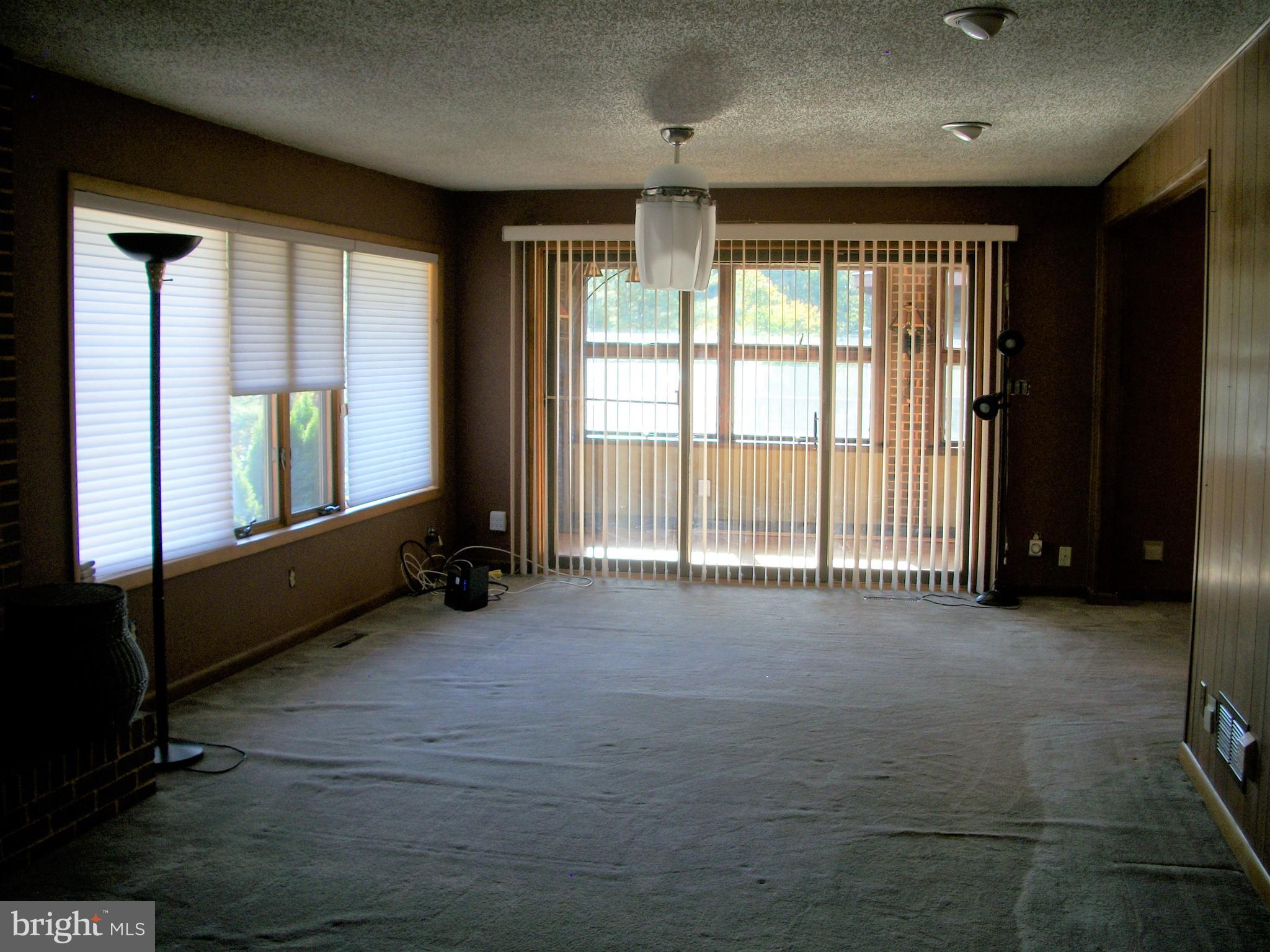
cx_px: 635
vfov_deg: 40.7
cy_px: 476
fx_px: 1284
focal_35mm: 35
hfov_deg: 52.6
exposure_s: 1/30
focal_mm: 6.3
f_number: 3.1
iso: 80
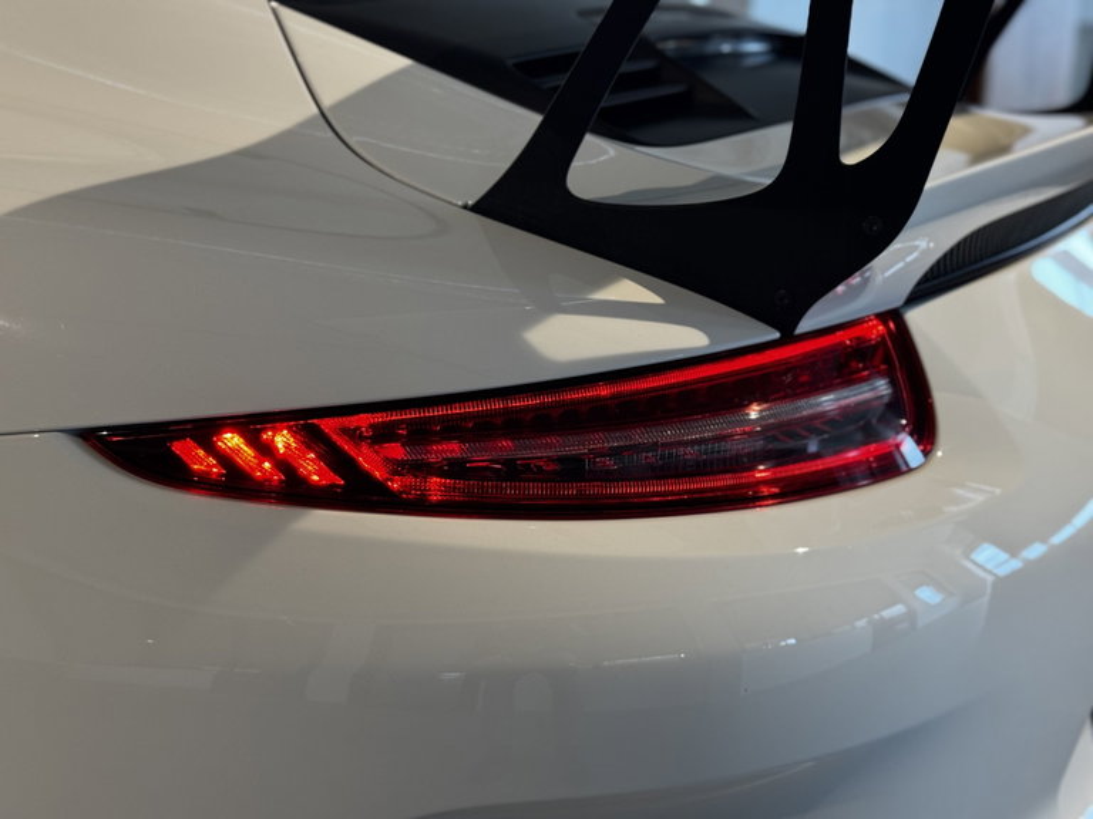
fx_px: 1516
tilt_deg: -14.6
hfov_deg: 39.7
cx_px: 546
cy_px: 410
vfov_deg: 30.3
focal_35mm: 48
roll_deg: -0.4
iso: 100
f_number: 1.78
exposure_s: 1/70
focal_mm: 6.76
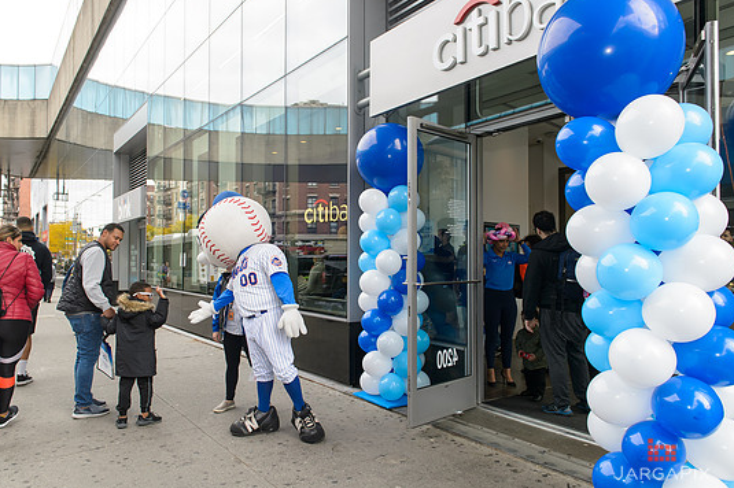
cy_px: 245
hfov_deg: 69.4
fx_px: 530
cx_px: 347
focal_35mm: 26
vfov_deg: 49.5
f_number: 4.5
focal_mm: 24
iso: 400
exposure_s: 1/250
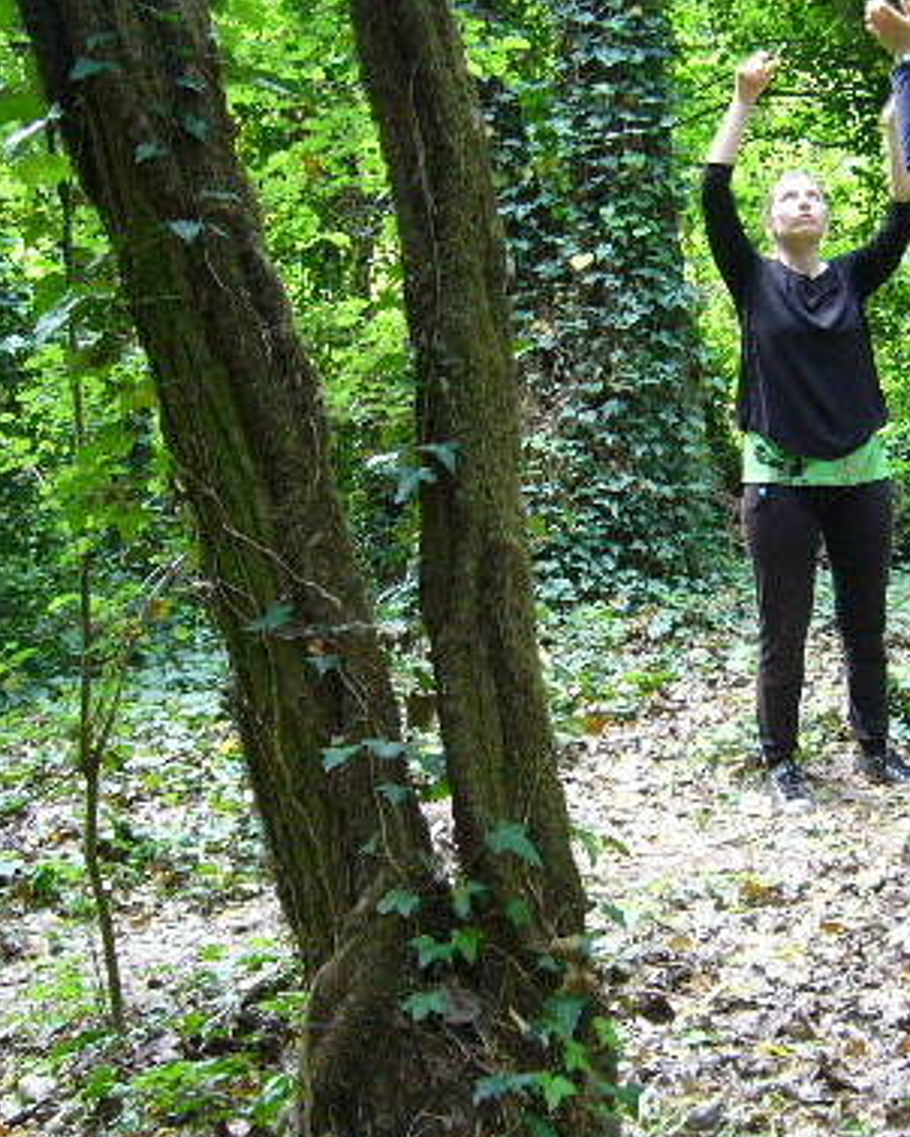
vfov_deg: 32.5
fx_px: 1951
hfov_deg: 26.0
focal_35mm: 58
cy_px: 528
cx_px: 663
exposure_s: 1/15
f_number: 2.8
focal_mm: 5.8
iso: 100
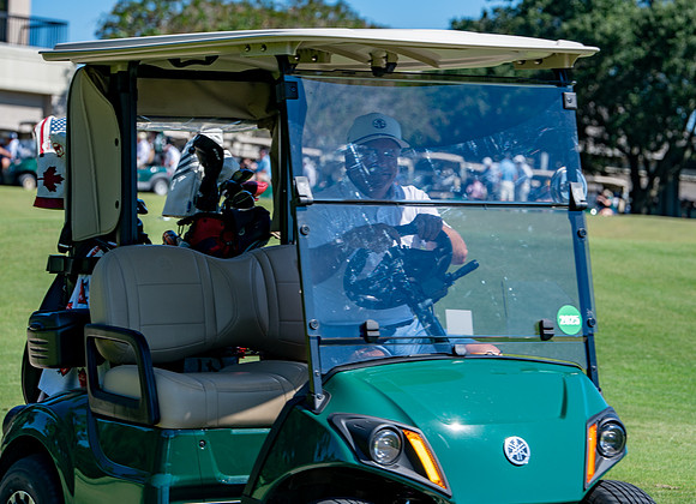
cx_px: 409
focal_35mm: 157
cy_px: 212
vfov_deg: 9.2
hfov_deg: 12.7
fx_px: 3117
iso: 125
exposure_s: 1/640
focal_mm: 125
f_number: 5
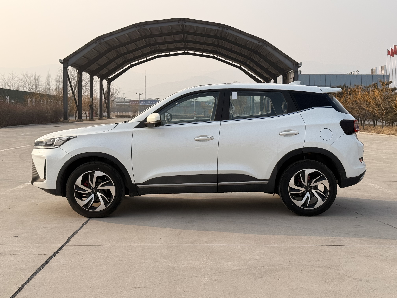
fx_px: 550
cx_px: 198
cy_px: 149
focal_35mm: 48
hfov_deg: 39.7
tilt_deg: -1.6
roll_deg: -0.1
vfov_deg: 30.3
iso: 64
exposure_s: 1/3378
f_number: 1.78
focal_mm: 6.76
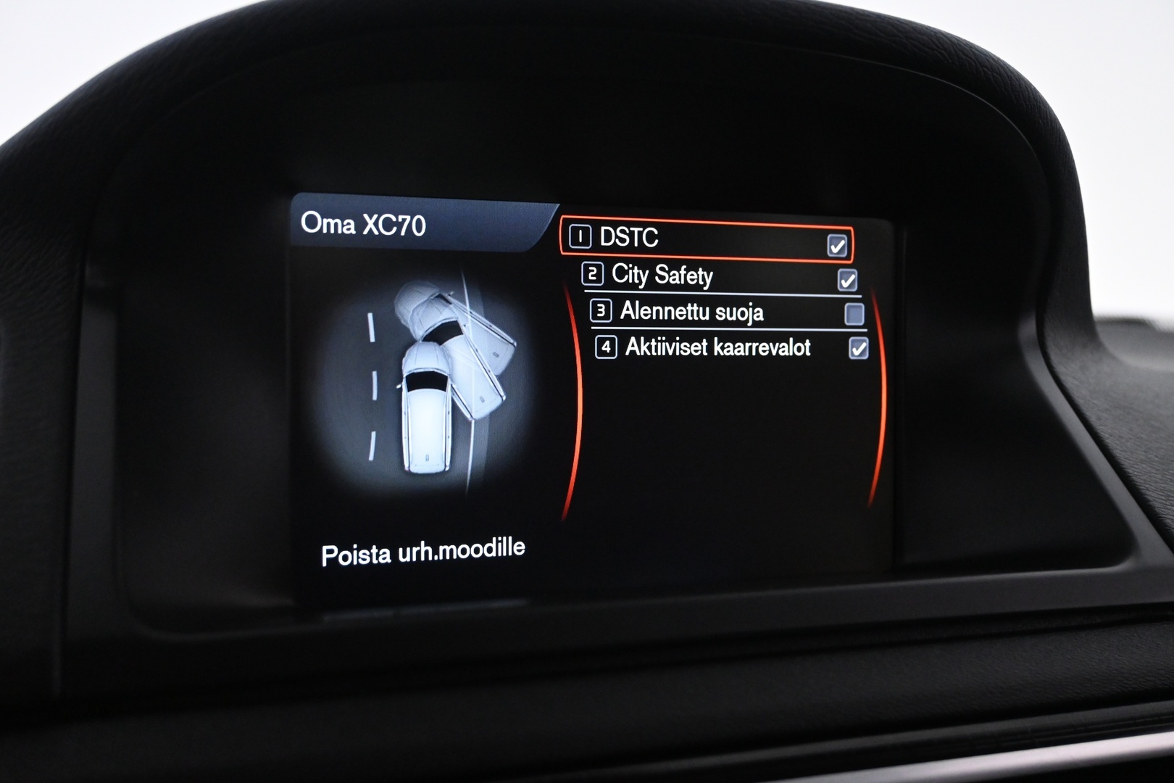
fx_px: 1125
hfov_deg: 55.1
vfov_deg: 38.4
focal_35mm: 34
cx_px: 587
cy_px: 392
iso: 3200
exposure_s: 1/60
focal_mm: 23
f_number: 4.2
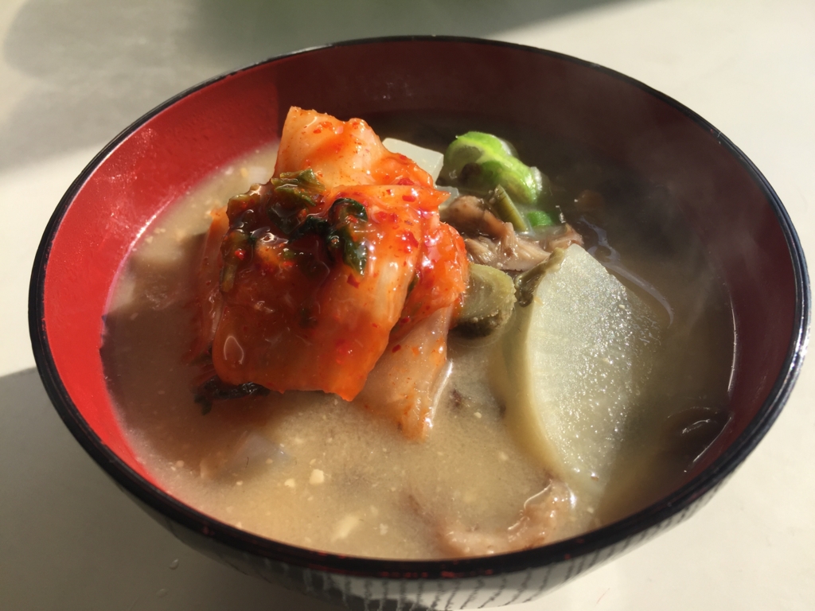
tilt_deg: -47.7
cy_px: 306
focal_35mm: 29
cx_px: 408
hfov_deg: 61.7
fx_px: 683
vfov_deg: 48.2
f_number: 2.2
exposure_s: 1/964
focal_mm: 4.15
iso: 32
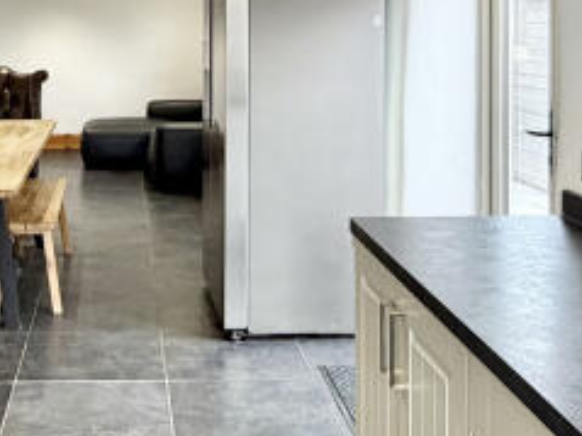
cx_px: 156
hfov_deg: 31.7
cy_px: 15
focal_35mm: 60
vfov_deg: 23.5
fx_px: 1008
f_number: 2.2
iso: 100
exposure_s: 1/100
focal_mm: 2.22
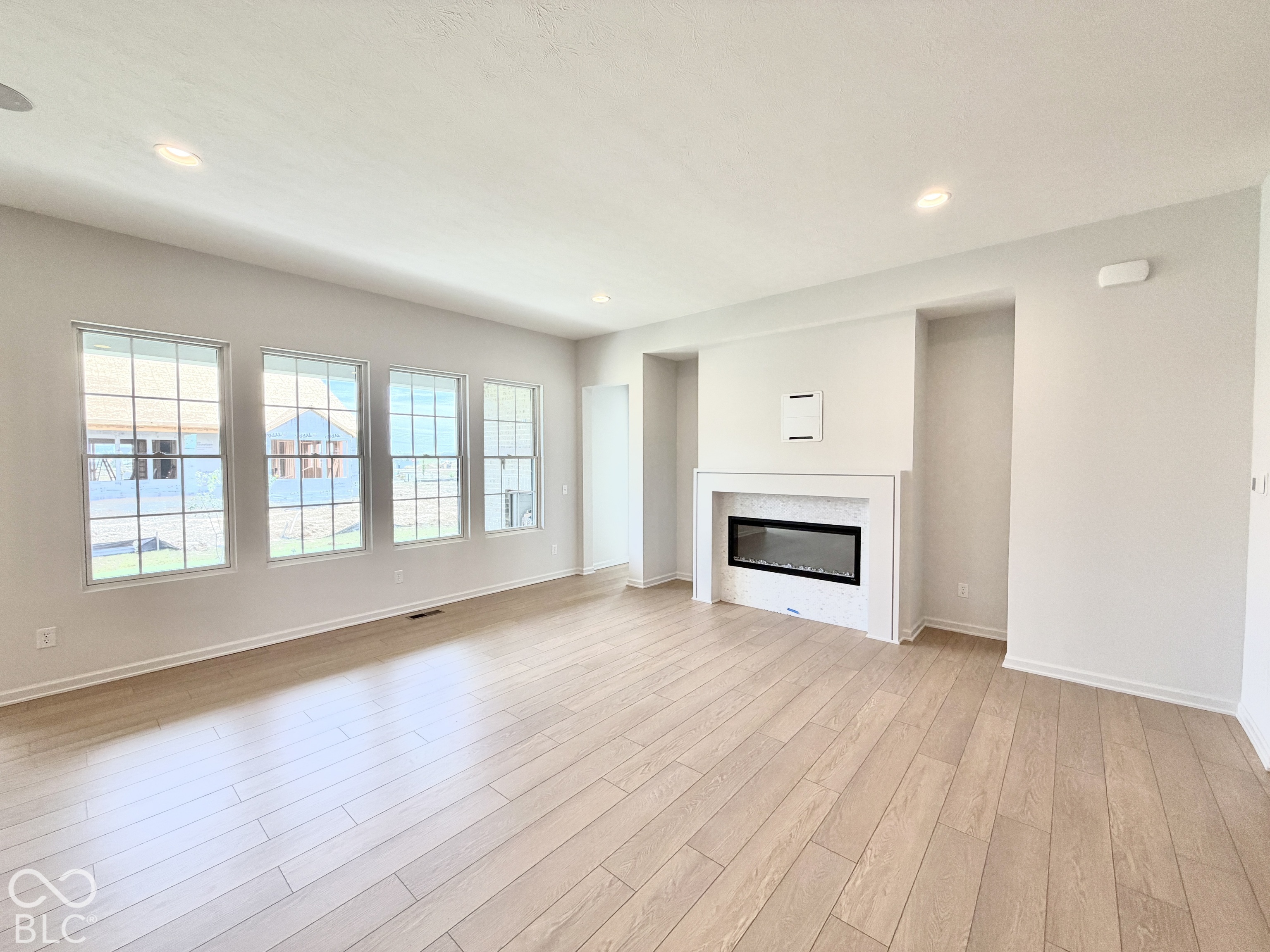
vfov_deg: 85.7
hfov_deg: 102.1
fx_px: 514
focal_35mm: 14
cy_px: 476
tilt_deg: -0.5
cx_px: 635
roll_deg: +0.2
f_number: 2.2
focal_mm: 2.22
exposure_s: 1/120
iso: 160
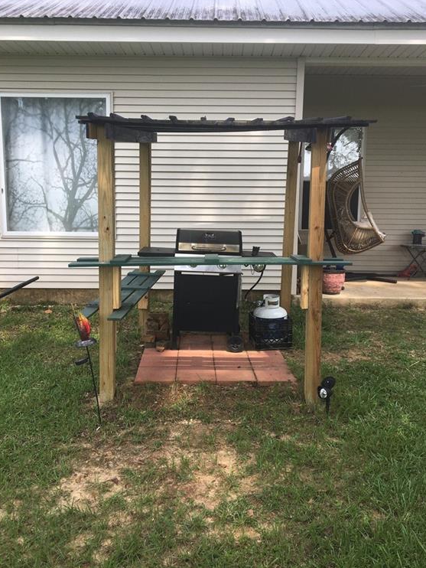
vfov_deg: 59.9
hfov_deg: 46.8
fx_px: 492
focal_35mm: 30
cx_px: 214
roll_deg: -0.7
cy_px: 276
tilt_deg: -7.2
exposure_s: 1/427
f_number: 2.2
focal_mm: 4.15
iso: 25
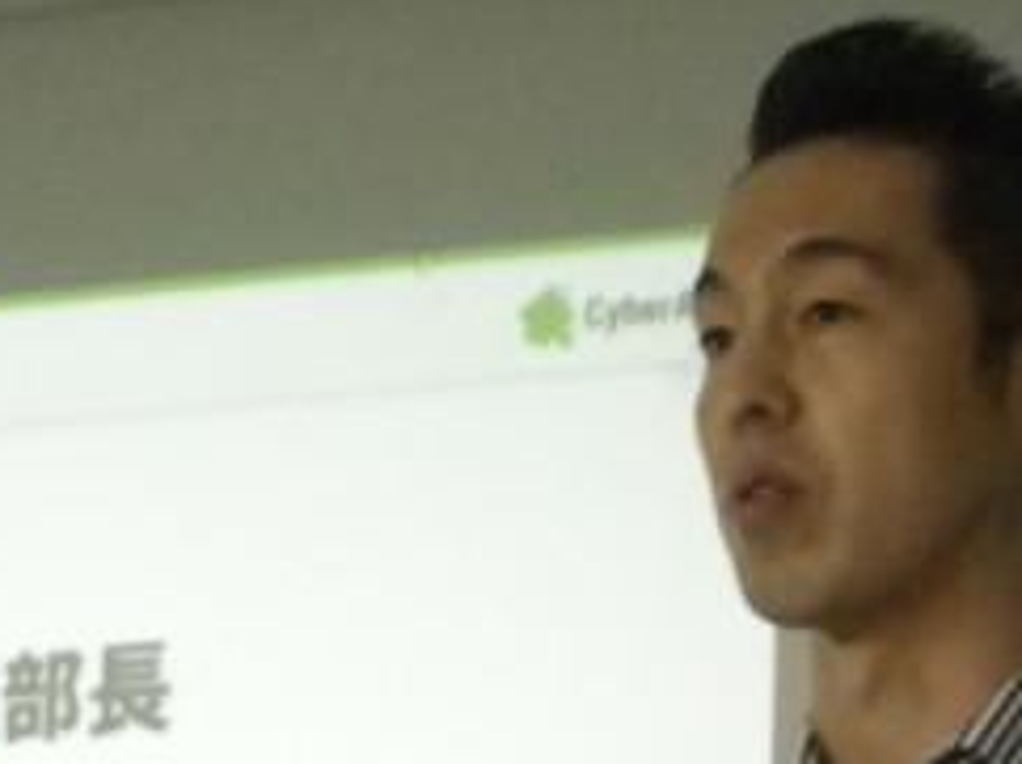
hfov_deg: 9.6
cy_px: 983
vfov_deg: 7.2
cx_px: 887
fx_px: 6046
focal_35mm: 205
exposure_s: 1/25
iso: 800
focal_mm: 11.1
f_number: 4.6
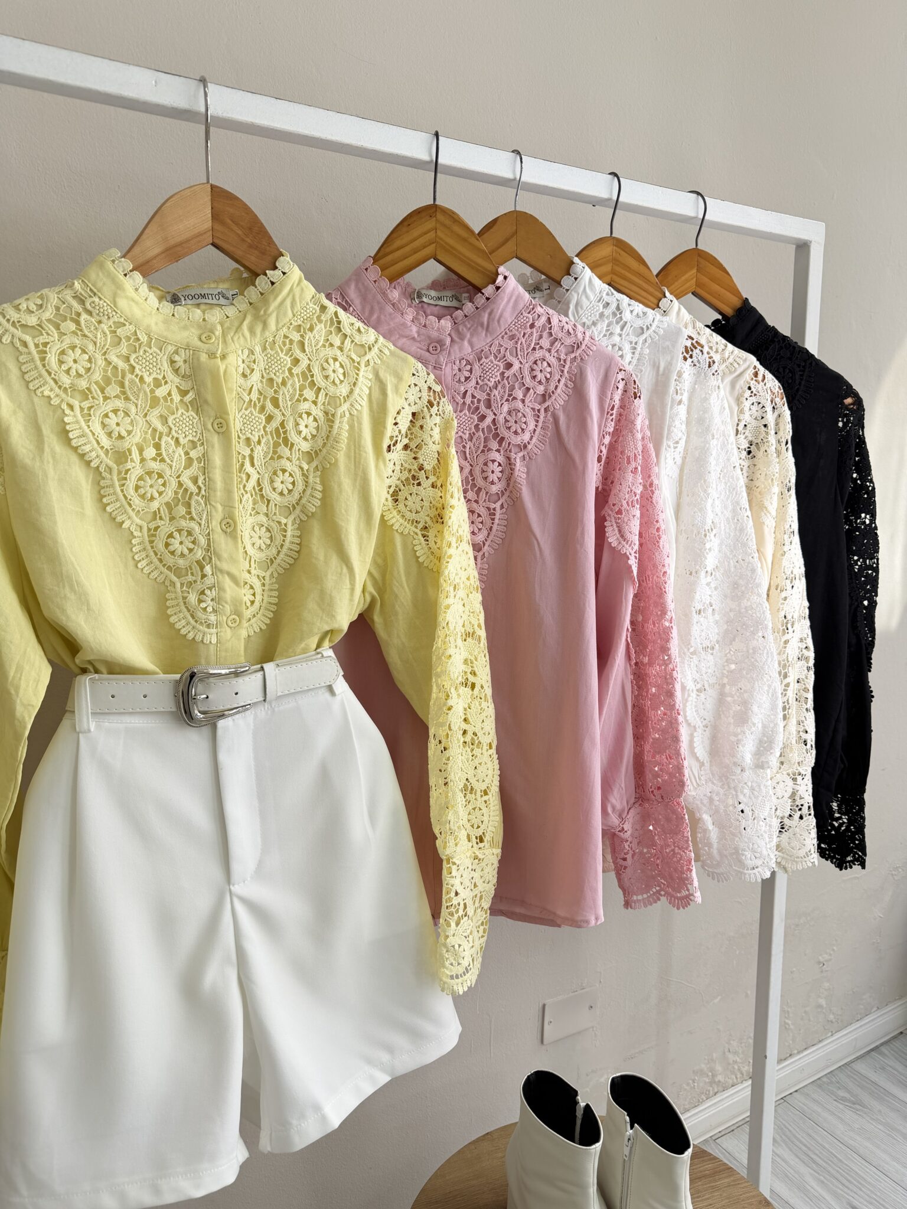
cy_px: 604
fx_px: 838
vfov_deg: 71.6
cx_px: 454
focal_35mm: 24
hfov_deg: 56.8
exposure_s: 1/325
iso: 80
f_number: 1.78
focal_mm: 6.76
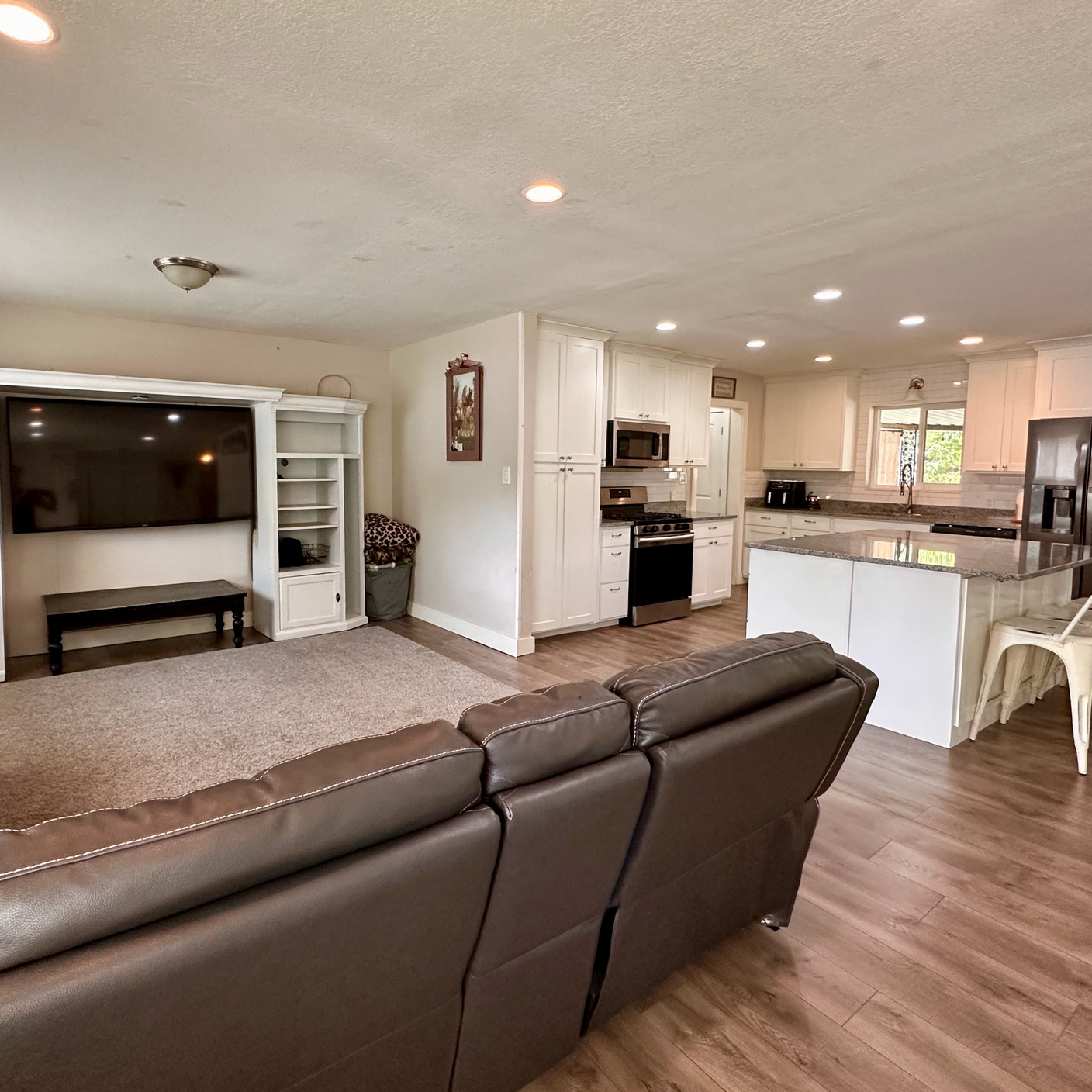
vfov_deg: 80.6
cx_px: 486
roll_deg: +0.0
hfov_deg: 80.4
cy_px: 511
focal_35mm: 18
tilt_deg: -4.7
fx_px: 642
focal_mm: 2.22
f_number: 2.2
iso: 320
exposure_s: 1/120
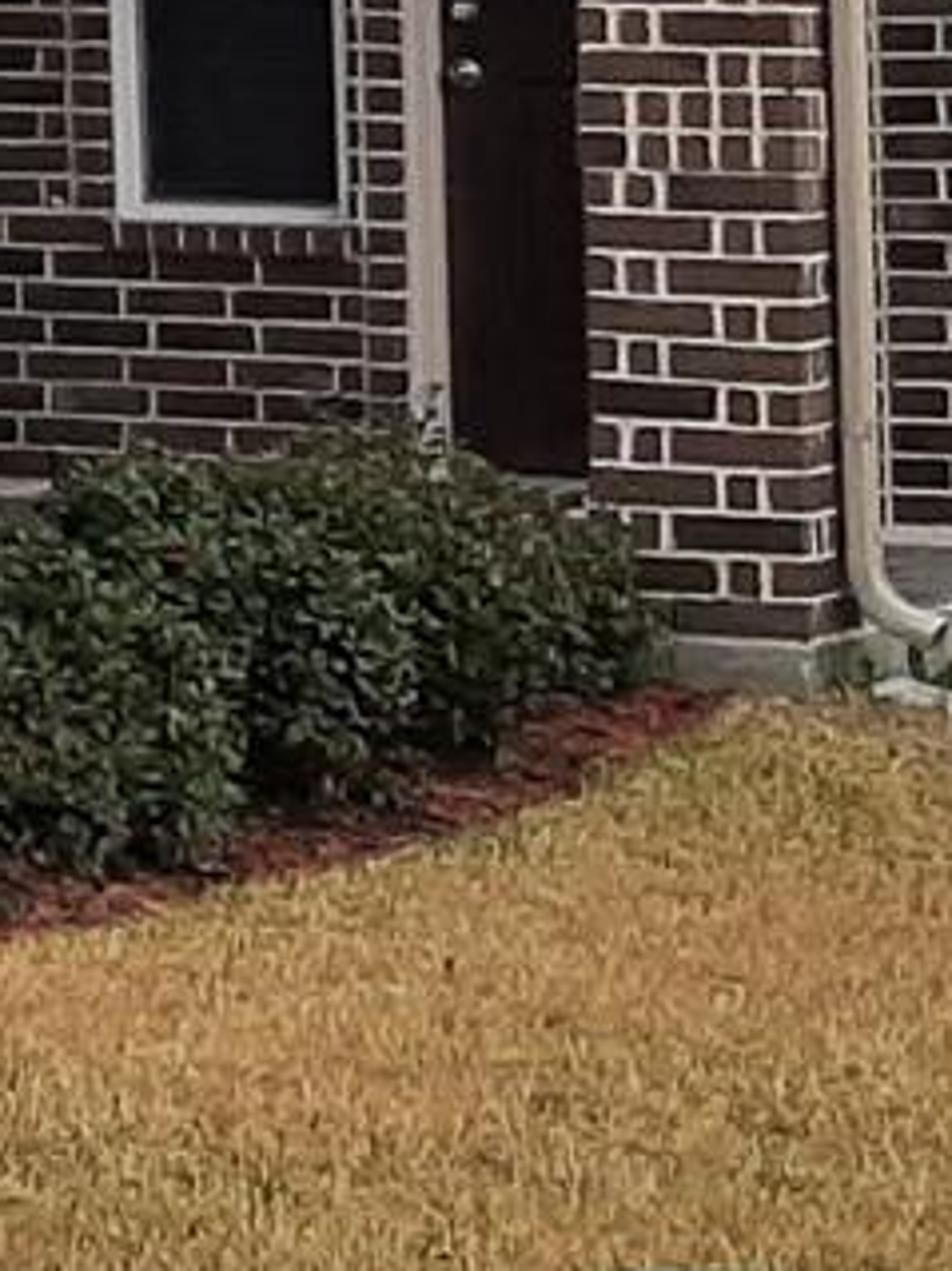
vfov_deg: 11.1
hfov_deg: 8.2
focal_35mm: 167
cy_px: -1012
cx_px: -1362
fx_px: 6128
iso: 40
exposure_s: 1/2208
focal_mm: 3.93
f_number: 1.7
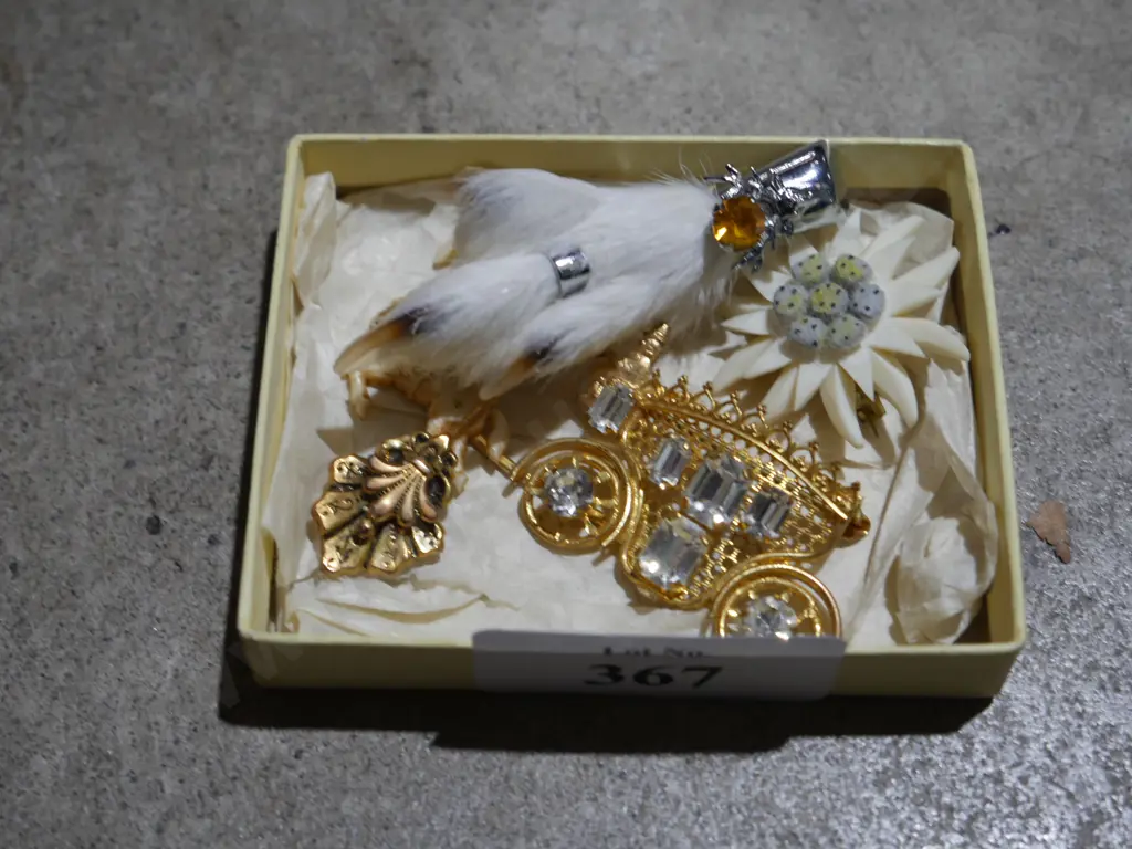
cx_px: 566
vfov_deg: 25.2
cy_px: 424
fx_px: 1897
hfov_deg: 33.2
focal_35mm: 58
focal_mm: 29
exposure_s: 1/60
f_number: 5.4
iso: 320
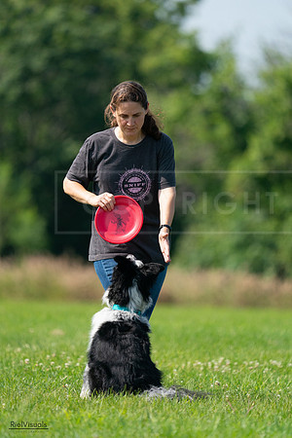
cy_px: 219
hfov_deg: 2.8
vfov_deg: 4.3
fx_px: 5900
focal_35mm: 485
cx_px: 146
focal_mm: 485
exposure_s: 1/4000
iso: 1600
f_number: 6.3
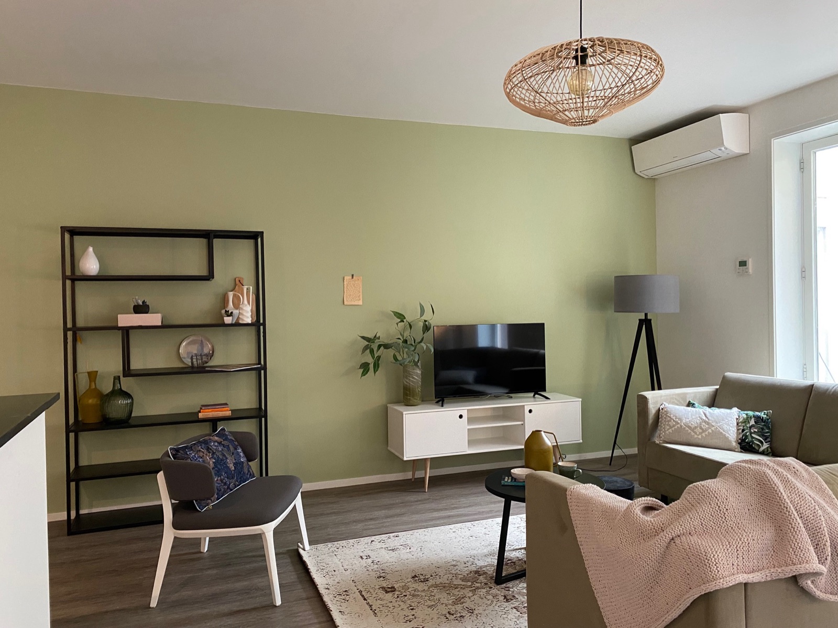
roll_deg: +1.4
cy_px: 314
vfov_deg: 53.1
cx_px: 419
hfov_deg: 67.3
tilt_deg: -1.0
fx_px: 629
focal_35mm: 26
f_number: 1.8
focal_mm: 4.25
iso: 400
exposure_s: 1/33
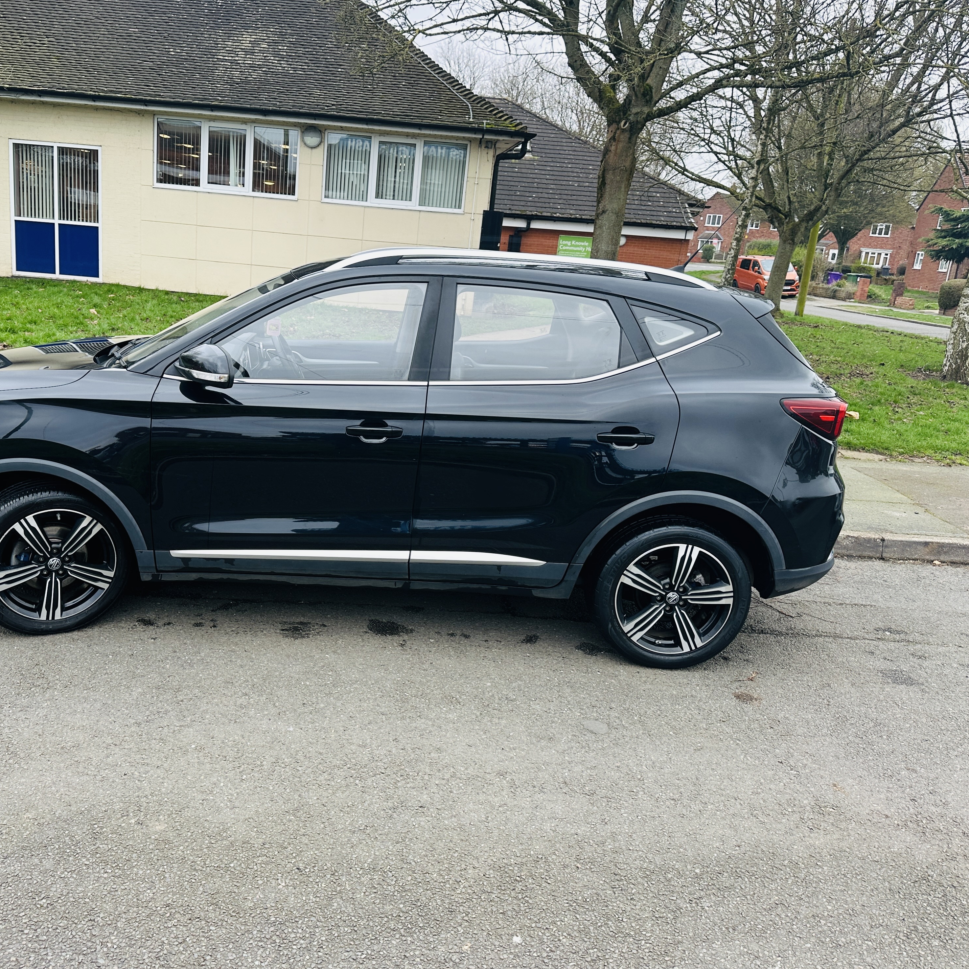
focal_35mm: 29
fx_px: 918
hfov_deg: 55.2
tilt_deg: -15.5
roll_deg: -4.3
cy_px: 489
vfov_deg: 55.6
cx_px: 382
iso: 64
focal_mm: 6.86
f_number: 1.78
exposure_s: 1/121
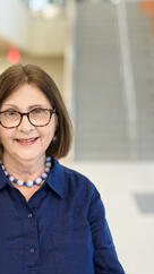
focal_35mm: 91
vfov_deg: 23.4
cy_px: 138
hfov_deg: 13.2
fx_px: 661
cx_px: 24
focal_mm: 50
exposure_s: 1/200
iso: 640
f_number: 2.2
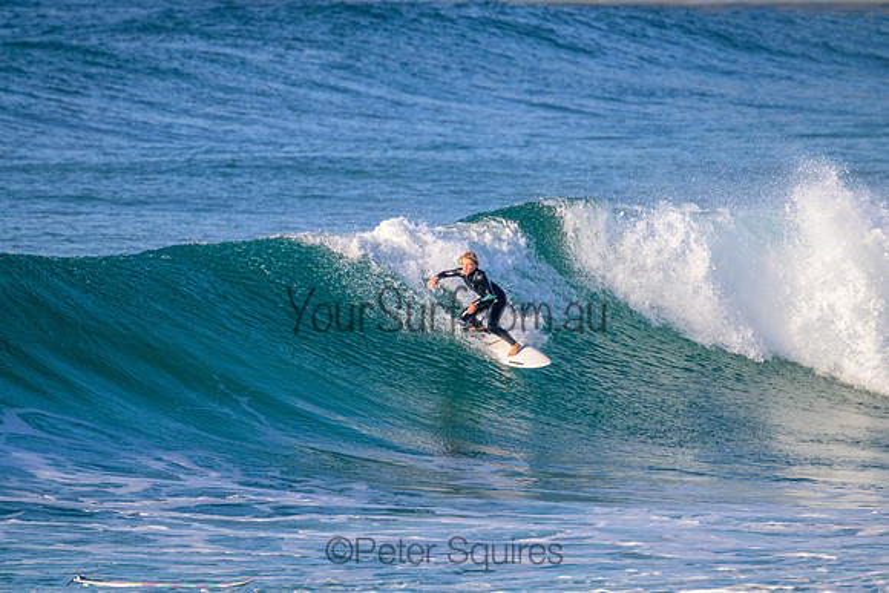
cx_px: 444
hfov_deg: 2.6
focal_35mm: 800
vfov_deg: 1.7
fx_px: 19759
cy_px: 296
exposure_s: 1/2000
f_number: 11
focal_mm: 800
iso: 2500
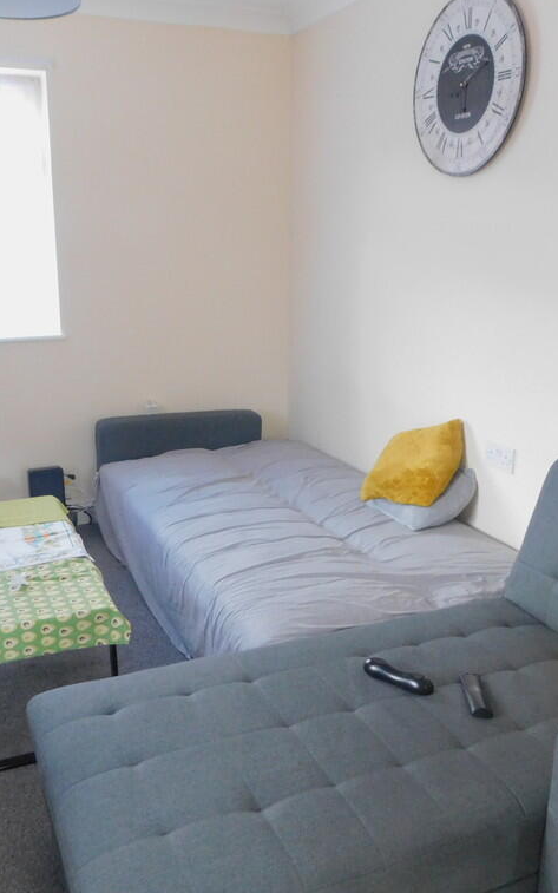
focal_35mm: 33
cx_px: 261
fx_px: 803
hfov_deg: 38.3
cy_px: 449
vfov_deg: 58.1
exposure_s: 1/30
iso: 400
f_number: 3
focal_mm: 4
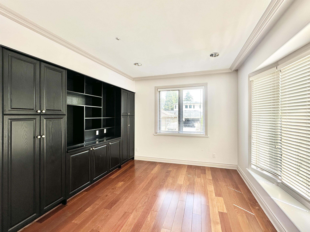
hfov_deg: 102.1
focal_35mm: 14
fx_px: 125
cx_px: 155
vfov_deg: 85.7
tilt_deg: +0.0
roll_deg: -1.6
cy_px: 116
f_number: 2.2
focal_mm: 2.22
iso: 64
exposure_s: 1/99
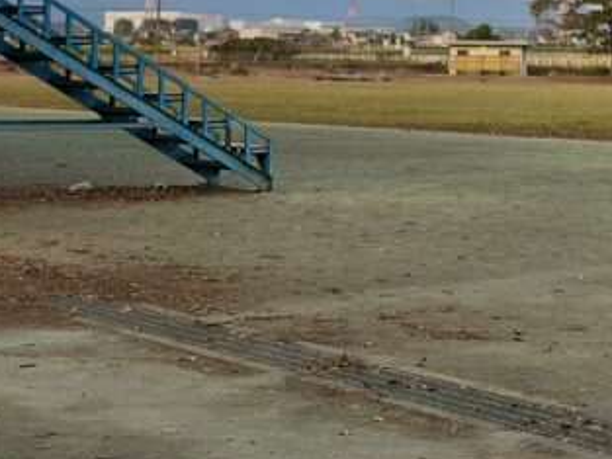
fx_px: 1733
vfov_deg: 14.6
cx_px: 677
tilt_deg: +5.5
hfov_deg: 19.2
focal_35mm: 98
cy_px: -80
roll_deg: -1.6
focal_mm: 6.93
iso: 64
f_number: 1.8
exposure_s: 1/675
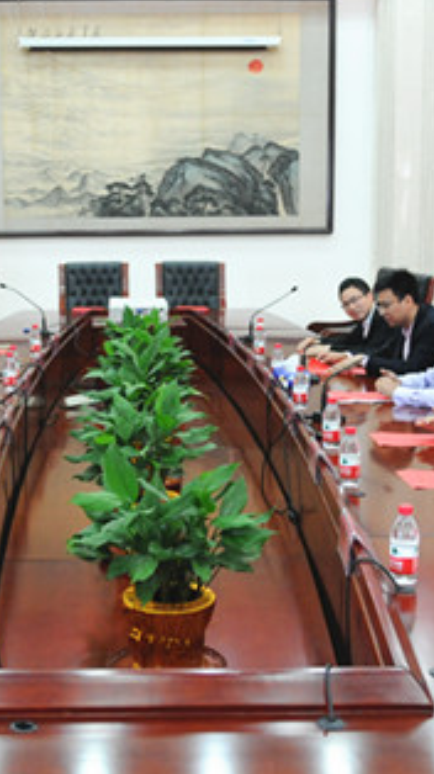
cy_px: 345
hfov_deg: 23.3
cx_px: 136
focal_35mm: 51
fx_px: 1046
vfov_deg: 40.6
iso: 1000
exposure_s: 1/80
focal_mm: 17
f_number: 3.2
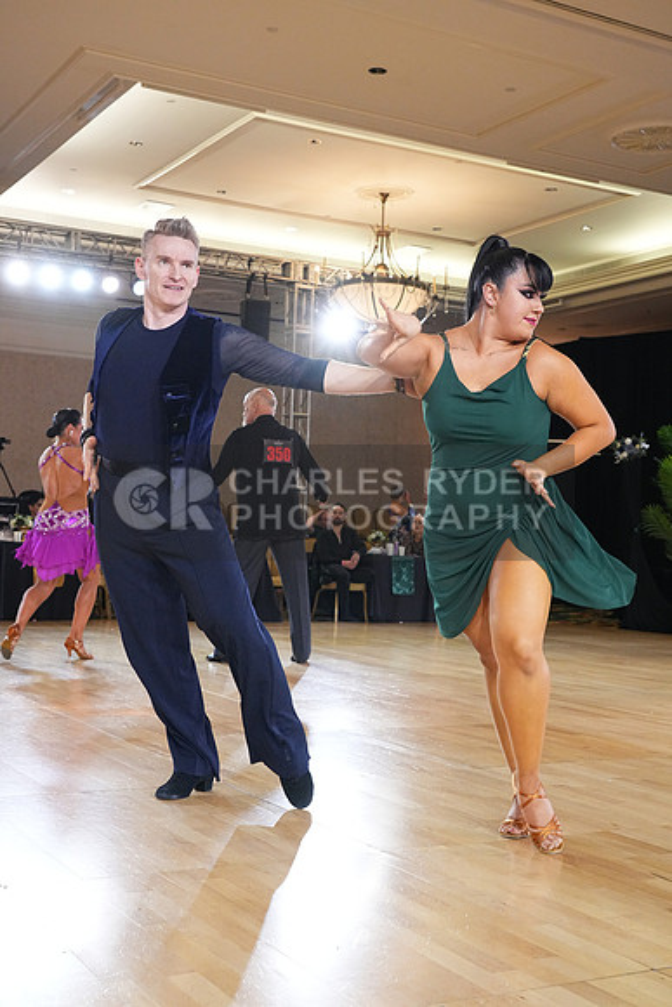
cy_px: 504
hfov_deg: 31.2
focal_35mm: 43
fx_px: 1203
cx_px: 336
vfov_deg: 45.4
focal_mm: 43
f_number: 6.3
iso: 5000
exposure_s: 1/200
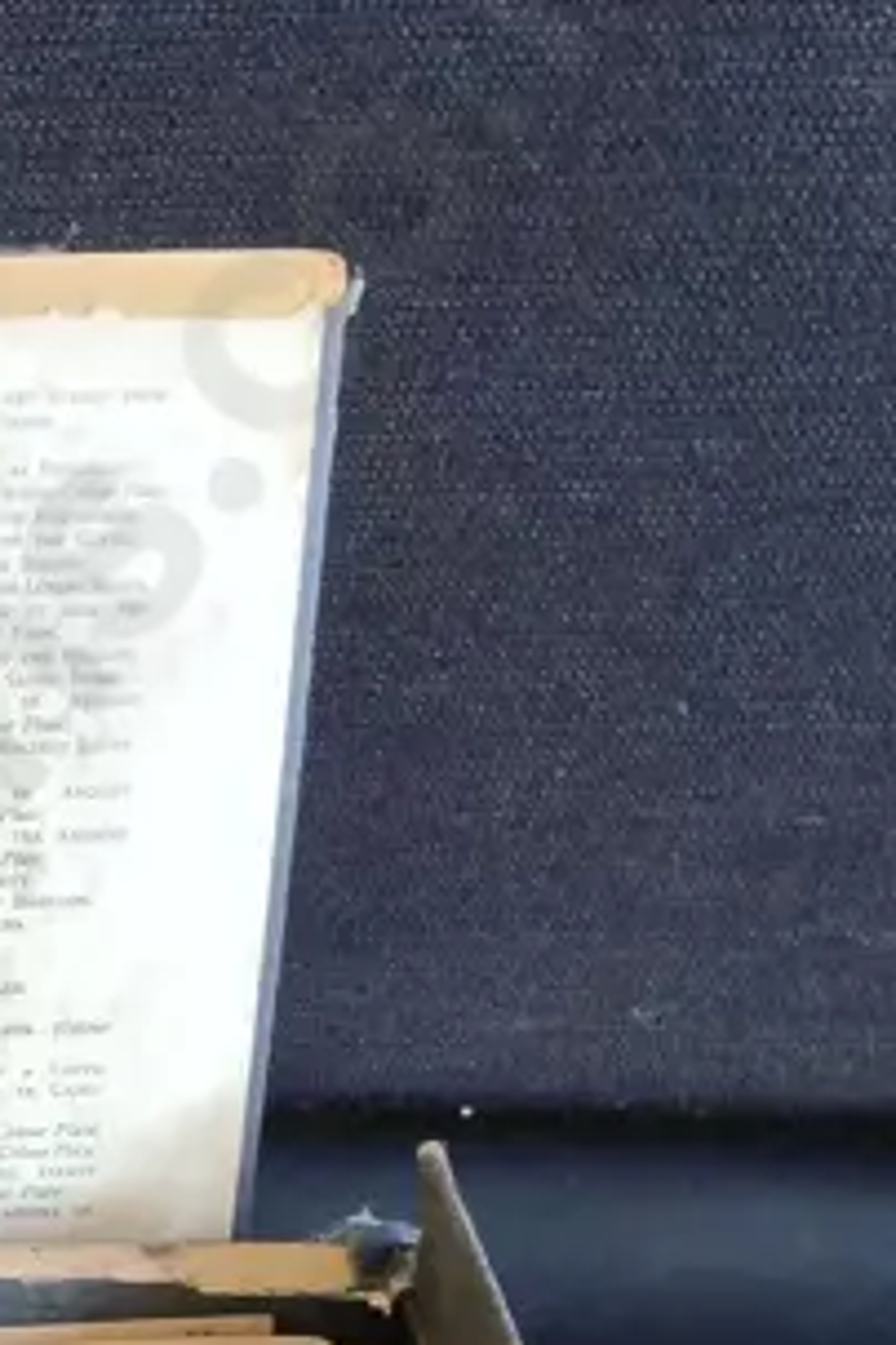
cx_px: -665
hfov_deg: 13.1
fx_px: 3546
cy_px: 1585
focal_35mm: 95
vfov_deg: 20.2
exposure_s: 1/120
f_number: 2
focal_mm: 2.87
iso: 320
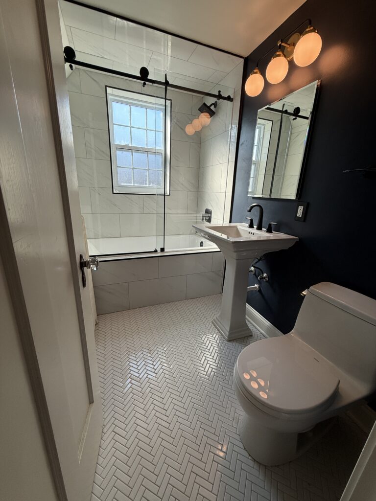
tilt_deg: -14.8
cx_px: 188
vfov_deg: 102.1
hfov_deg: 85.7
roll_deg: -1.9
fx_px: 203
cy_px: 250
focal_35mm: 14
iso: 64
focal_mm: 2.22
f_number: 2.2
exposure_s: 1/190
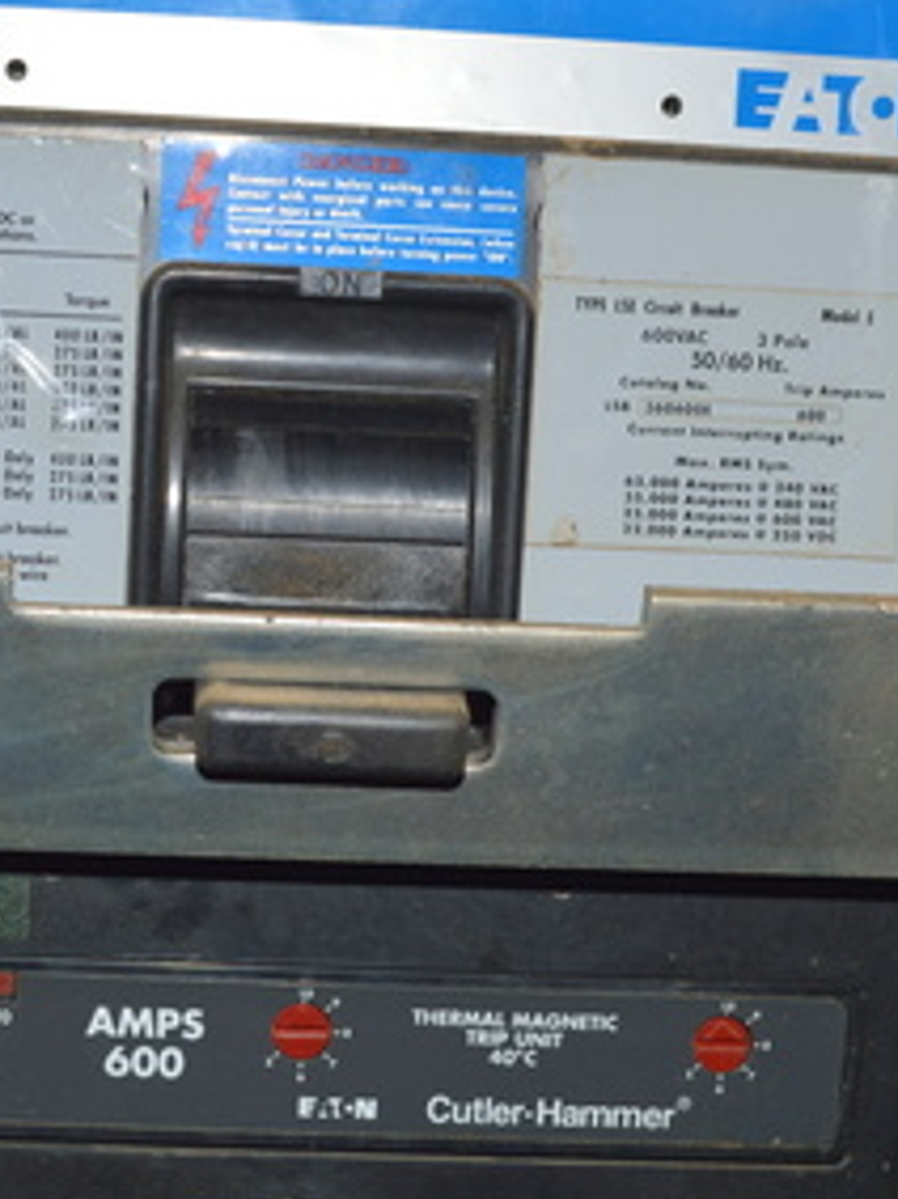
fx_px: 1938
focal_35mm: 56
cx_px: 297
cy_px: 563
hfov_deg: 25.9
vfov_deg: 34.4
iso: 100
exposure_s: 1/60
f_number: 8
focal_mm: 22
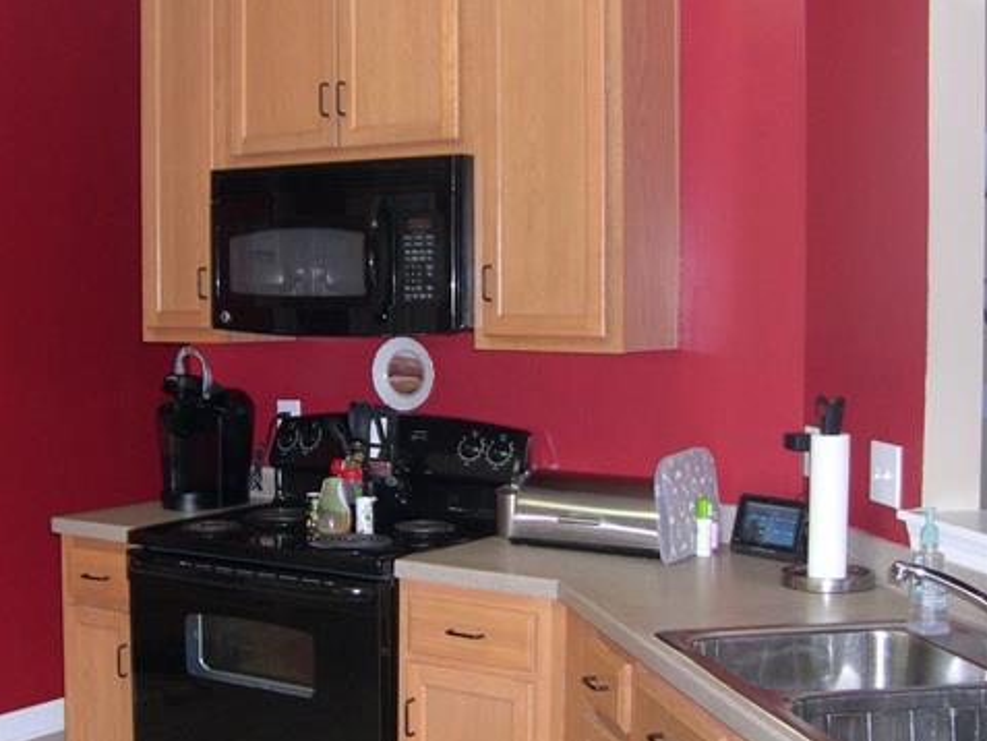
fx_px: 1455
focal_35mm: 51
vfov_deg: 28.6
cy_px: 391
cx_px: 329
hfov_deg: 37.1
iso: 327
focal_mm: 8
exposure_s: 1/60
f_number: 2.8
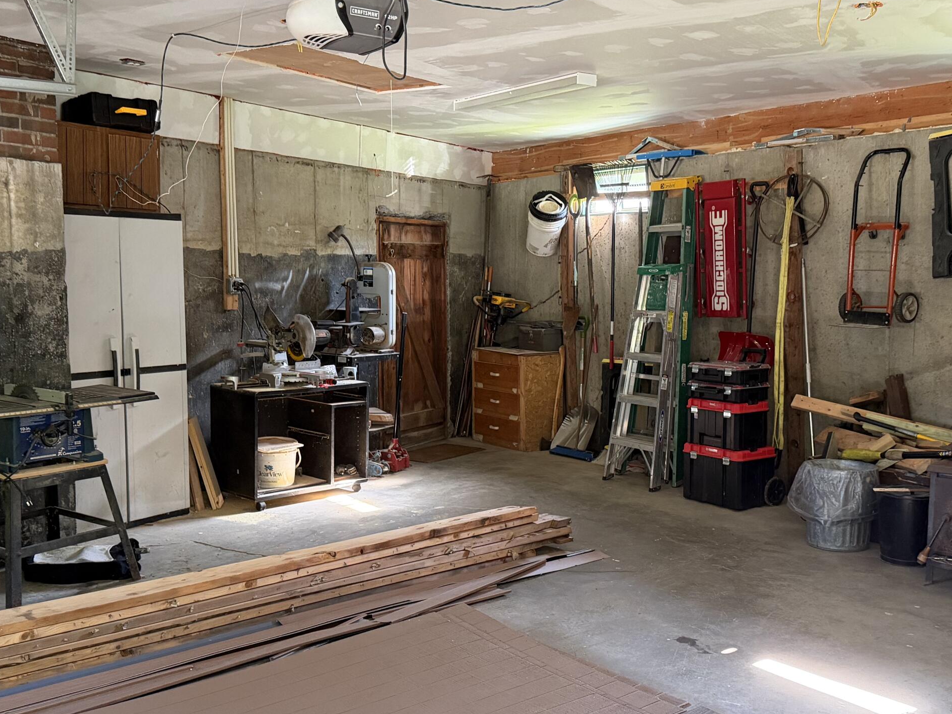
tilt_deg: -6.5
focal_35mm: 38
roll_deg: -0.1
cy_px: 397
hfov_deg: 49.0
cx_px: 493
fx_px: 1045
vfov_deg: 37.7
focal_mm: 6.76
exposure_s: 1/60
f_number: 1.78
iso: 500
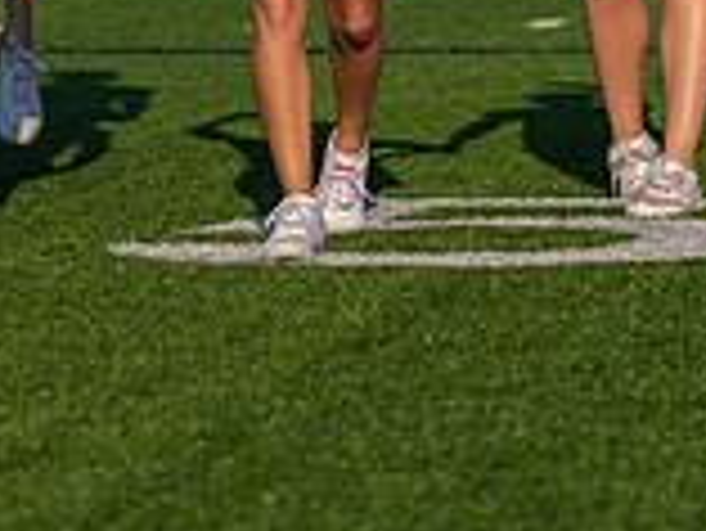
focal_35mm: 328
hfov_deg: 6.0
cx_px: 869
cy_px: -389
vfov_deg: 4.5
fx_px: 6695
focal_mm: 70
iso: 100
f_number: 2.8
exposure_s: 1/5000
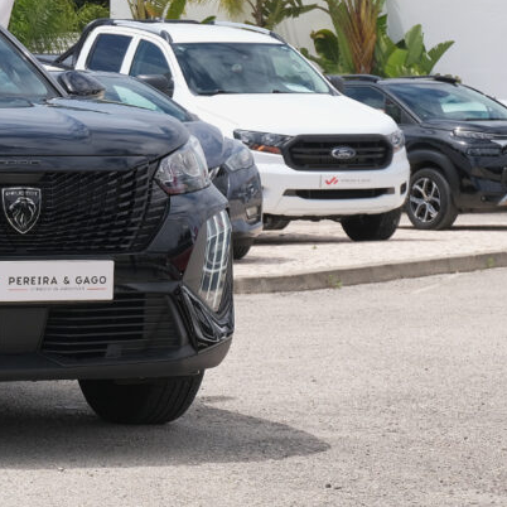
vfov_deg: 13.2
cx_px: -125
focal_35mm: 132
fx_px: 2187
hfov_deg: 12.8
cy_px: 181
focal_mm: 40.8
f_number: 9
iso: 160
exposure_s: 1/320
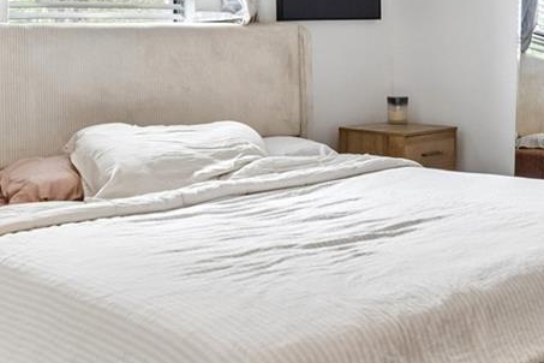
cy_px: -7
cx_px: 327
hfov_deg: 37.4
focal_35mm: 53
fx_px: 801
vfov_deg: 24.3
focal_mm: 10
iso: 100
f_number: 4.5
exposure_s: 1/15
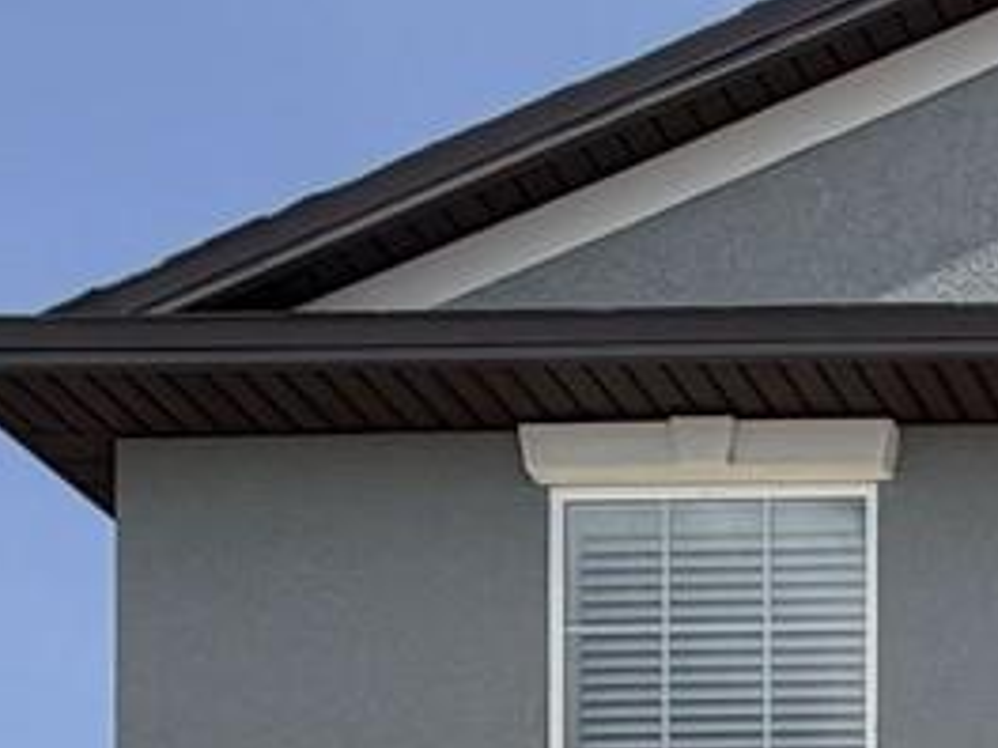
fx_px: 2451
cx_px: 1966
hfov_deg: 17.2
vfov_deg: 12.1
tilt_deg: +1.3
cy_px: 2021
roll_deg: +1.5
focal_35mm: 85
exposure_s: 1/1431
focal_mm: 2.22
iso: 20
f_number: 2.2
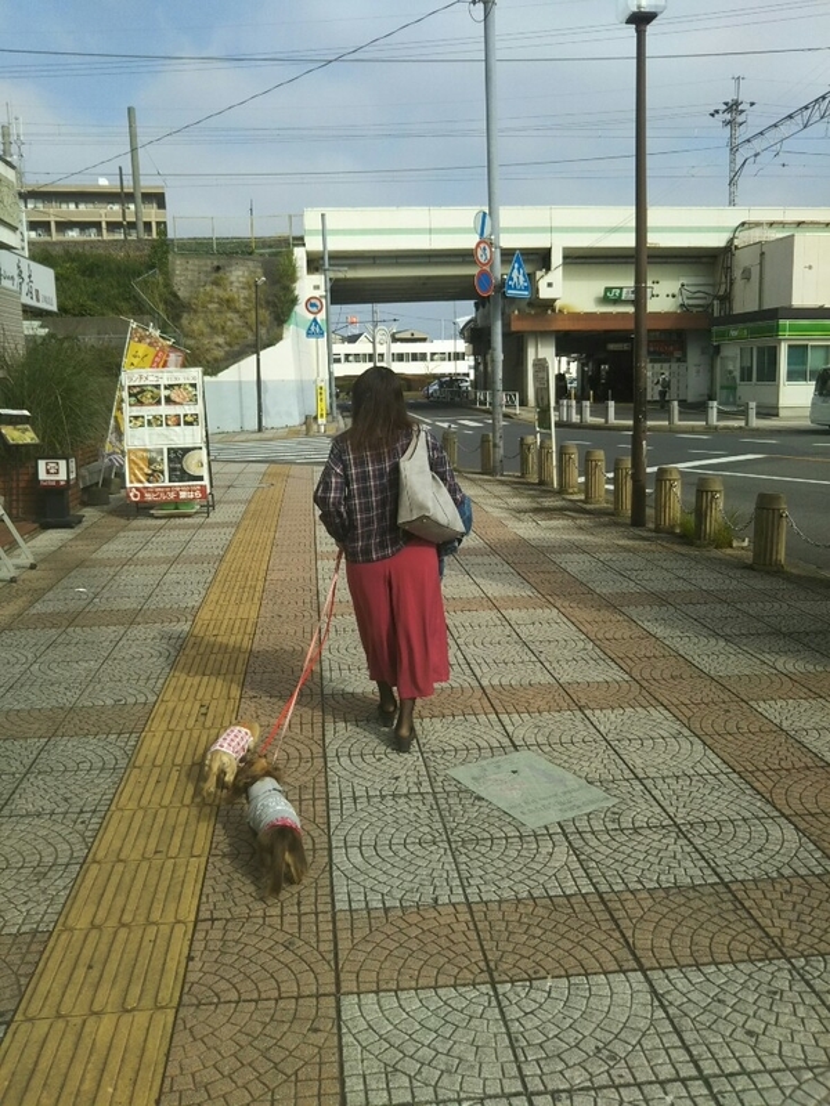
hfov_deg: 46.8
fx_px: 959
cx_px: 415
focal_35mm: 30
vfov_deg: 60.0
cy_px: 553
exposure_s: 1/1118
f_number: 2.2
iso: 25
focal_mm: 4
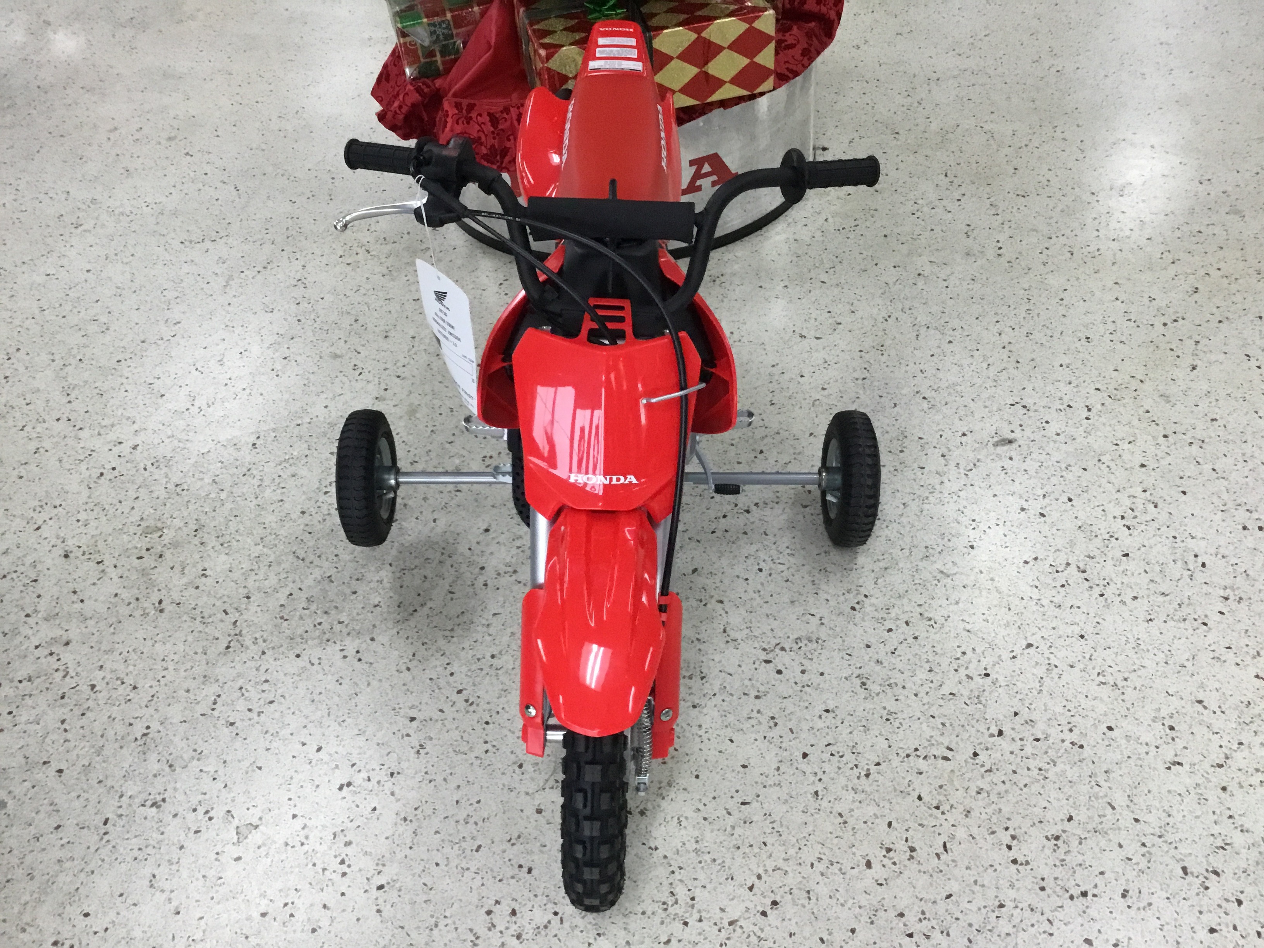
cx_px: 632
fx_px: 1132
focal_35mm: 31
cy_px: 474
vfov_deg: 45.4
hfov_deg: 58.4
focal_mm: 3.3
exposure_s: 1/30
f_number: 2.4
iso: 160
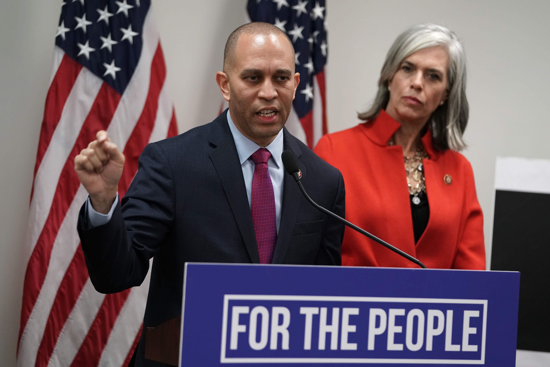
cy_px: 184
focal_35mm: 143
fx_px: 2185
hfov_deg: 14.3
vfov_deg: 9.6
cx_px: 275
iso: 3200
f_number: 3.2
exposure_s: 1/320
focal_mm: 143
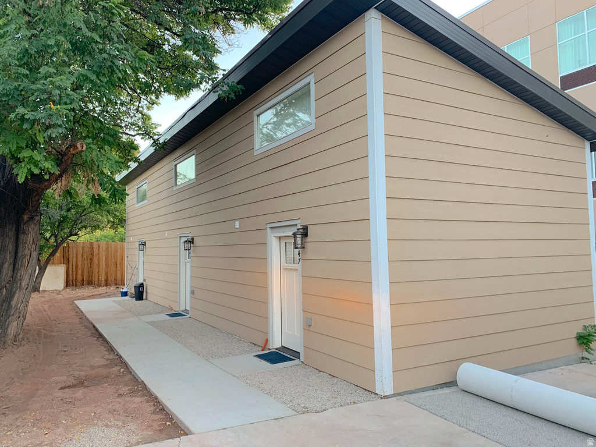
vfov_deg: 53.1
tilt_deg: +1.5
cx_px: 298
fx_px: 448
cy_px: 224
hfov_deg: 67.3
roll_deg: +0.1
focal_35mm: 26
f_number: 1.8
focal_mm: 4.25
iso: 100
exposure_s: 1/104
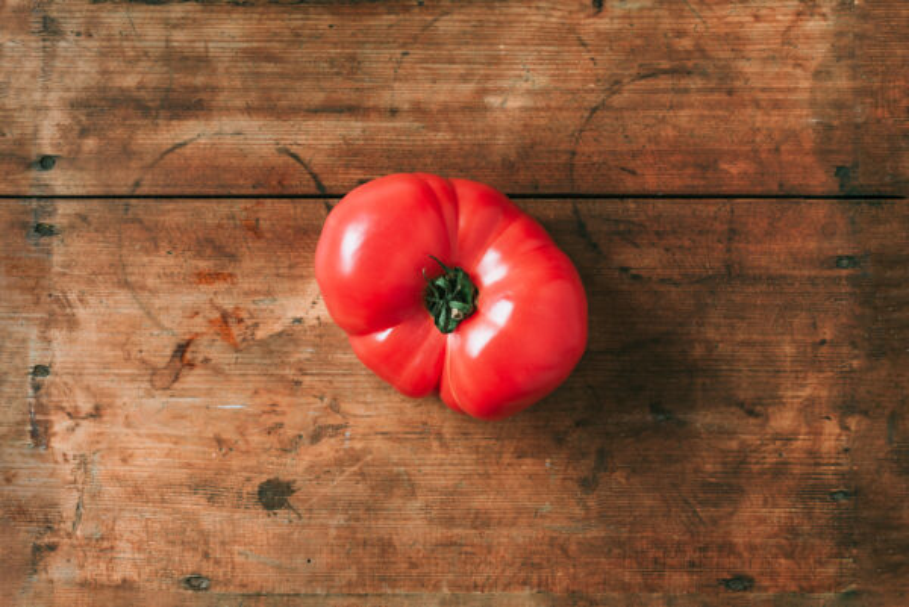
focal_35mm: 50
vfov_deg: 27.0
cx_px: 454
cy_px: 304
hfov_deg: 39.6
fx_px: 1263
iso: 50
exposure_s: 1/40
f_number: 10
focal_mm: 50
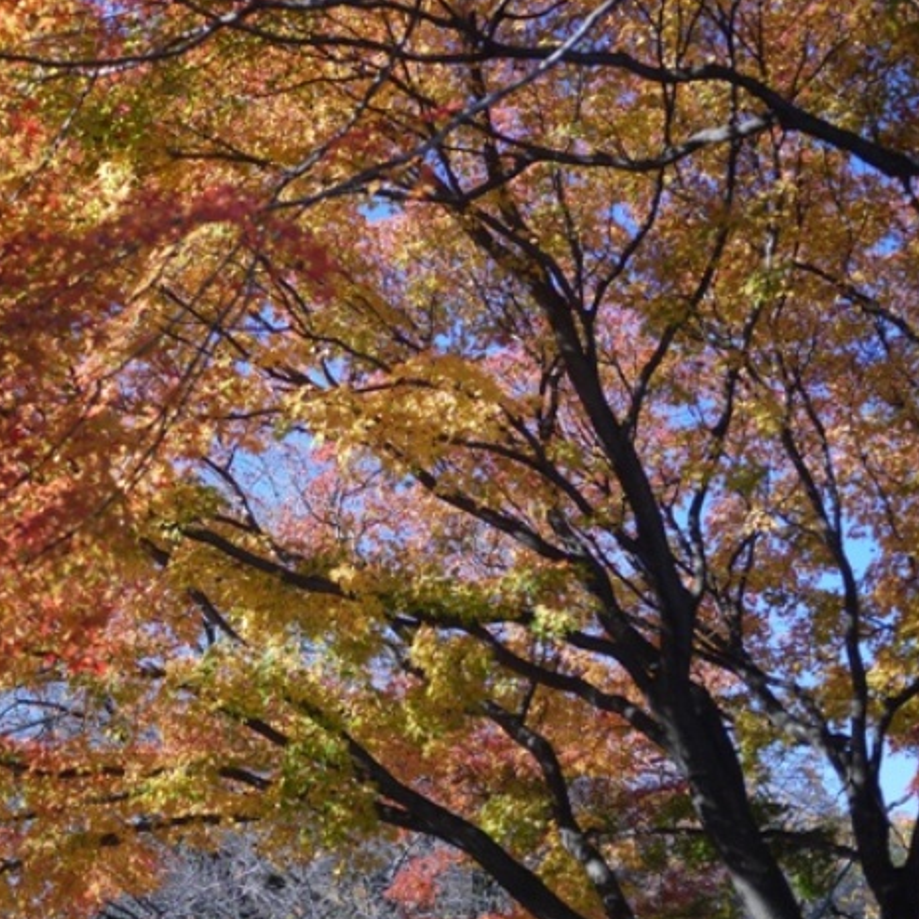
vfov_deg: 30.0
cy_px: 396
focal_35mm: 57
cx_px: 338
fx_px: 1712
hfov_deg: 29.9
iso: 100
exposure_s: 1/320
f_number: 1.7
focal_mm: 20
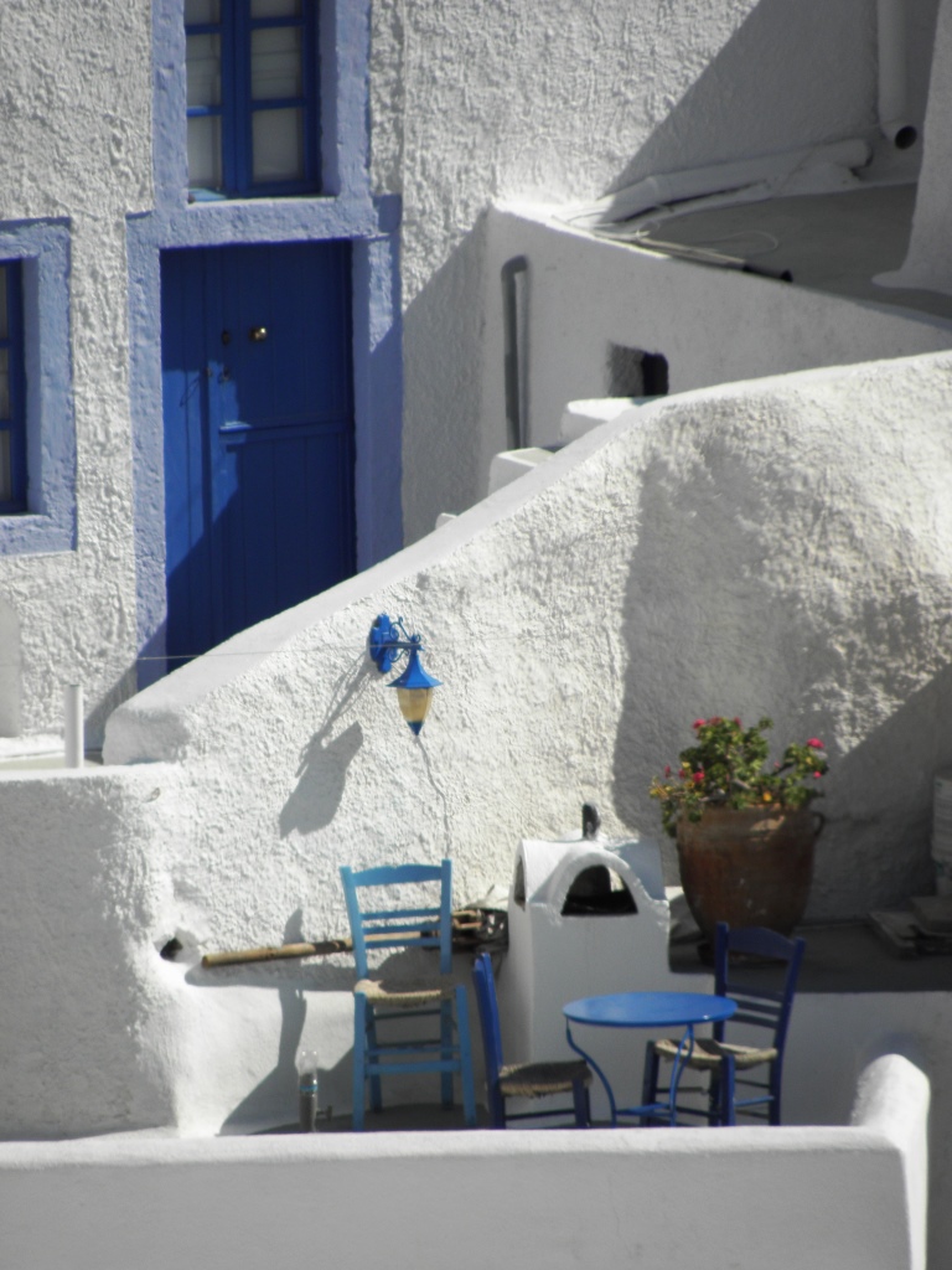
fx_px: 24788
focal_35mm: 676
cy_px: 635
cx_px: 476
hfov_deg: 2.2
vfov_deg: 2.9
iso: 100
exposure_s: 1/1000
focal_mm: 119.6
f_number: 5
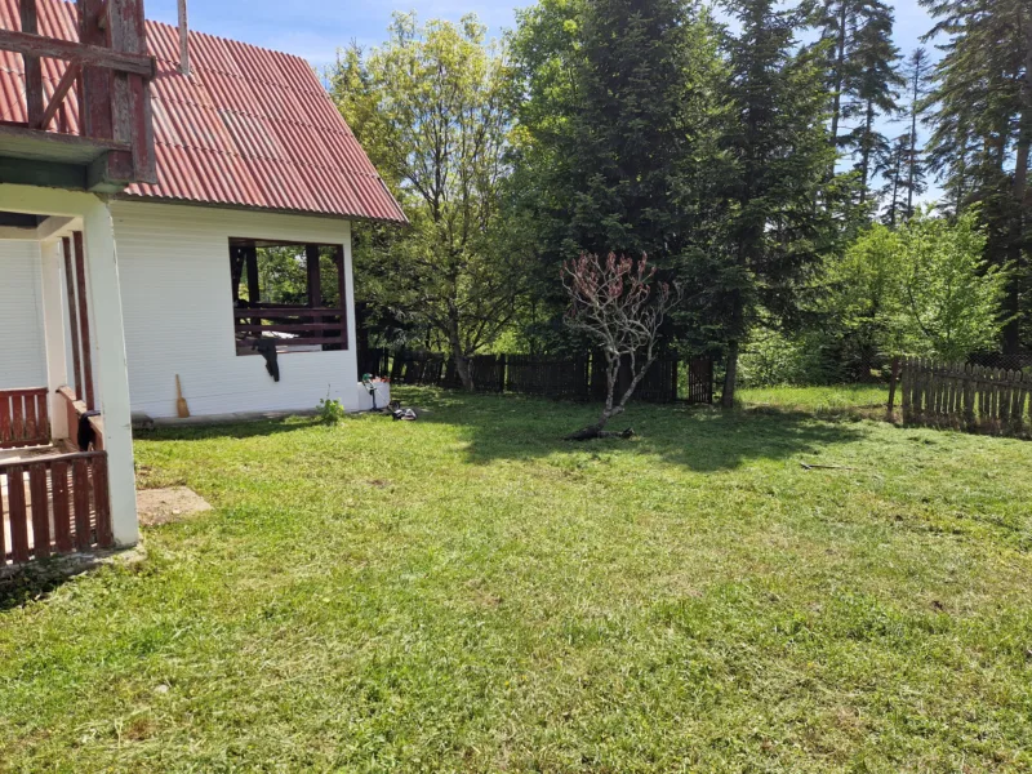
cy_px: 387
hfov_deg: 73.9
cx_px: 516
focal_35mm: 23
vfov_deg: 58.9
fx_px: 686
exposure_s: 1/988
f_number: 1.8
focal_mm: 5.4
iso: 50
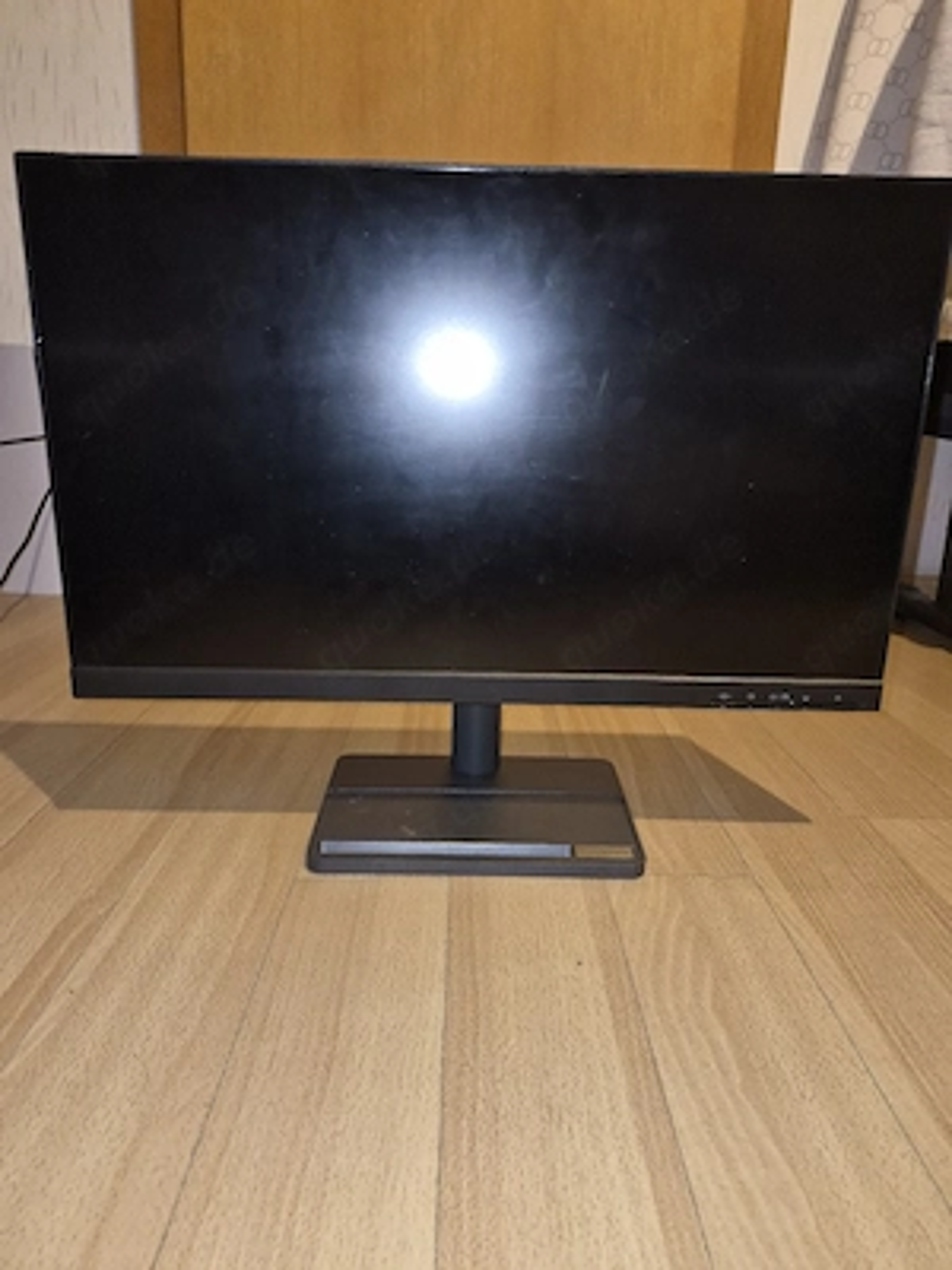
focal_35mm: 23
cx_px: 476
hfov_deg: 58.9
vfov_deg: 73.9
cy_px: 635
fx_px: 843
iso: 160
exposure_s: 1/10
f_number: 1.8
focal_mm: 5.4
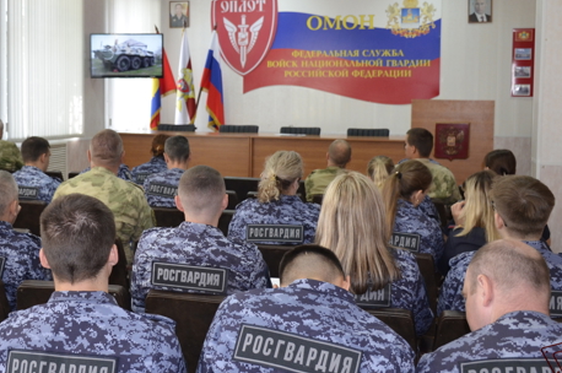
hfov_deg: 34.9
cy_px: 152
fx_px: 886
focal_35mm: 57
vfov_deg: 23.7
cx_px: 186
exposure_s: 1/60
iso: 560
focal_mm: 23
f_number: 3.8
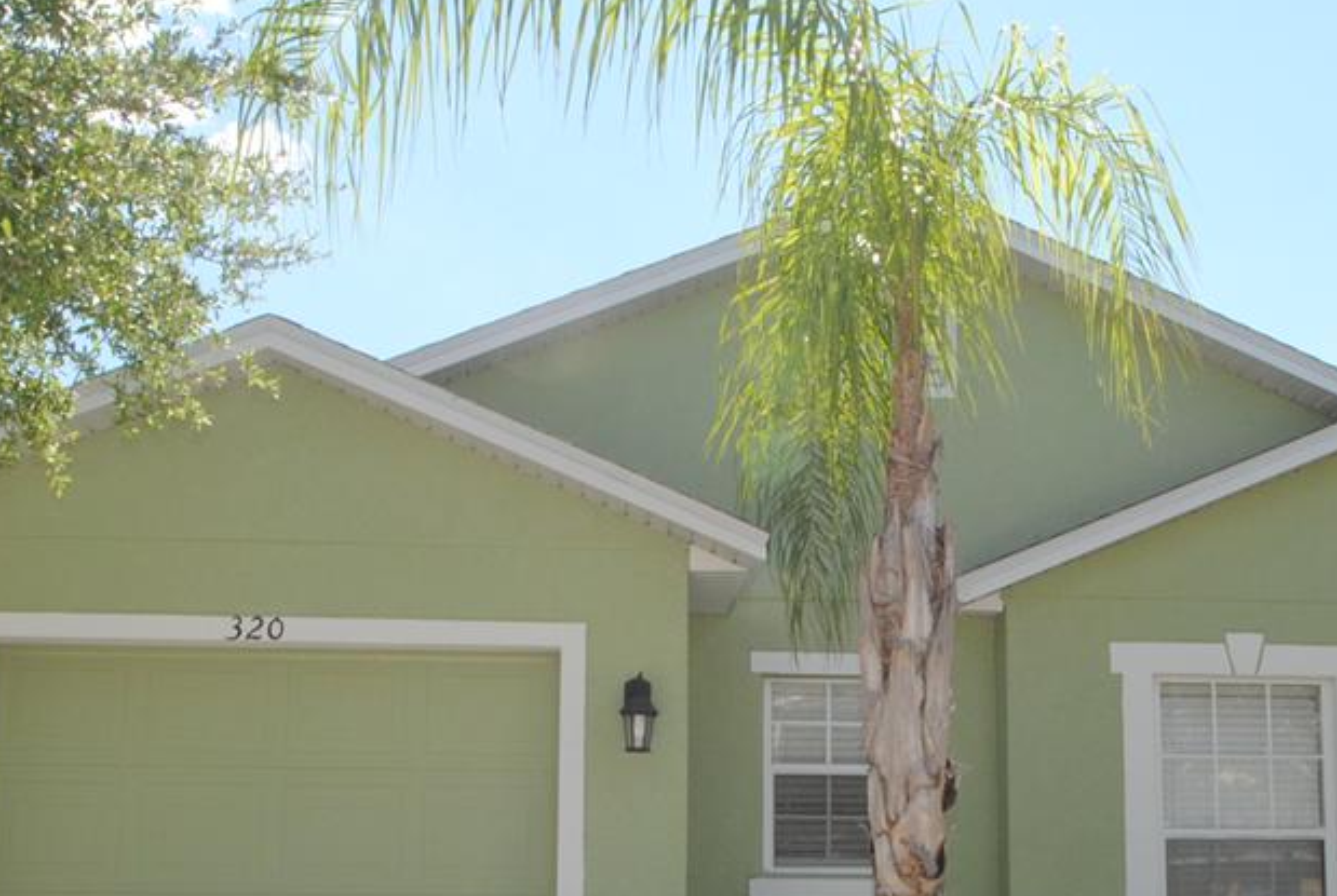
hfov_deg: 39.4
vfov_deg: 26.7
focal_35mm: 50
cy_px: 671
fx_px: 1860
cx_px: 766
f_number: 14
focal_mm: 18
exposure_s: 1/200
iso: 400
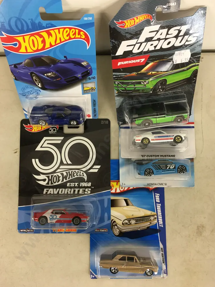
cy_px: 142
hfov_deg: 46.8
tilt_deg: -86.0
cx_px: 107
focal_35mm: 30
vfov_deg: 60.0
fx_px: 249
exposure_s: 1/17
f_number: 2.2
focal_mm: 4.15
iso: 64
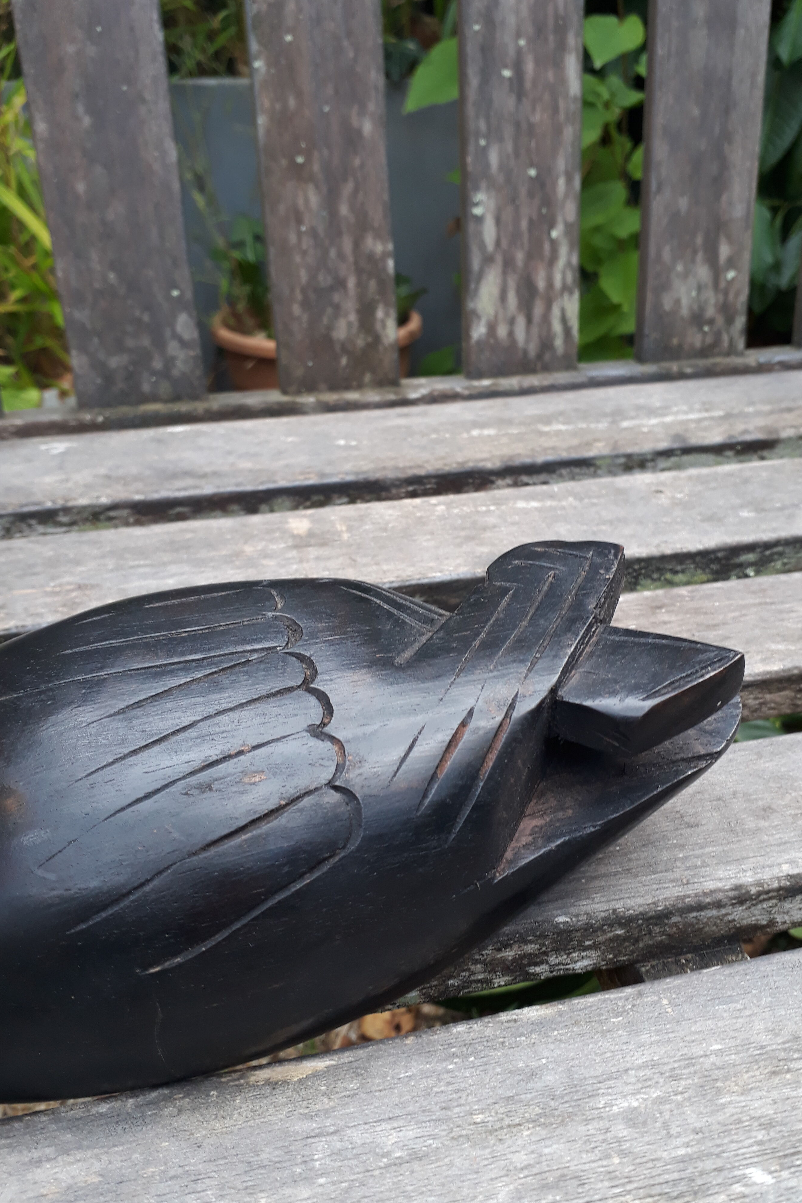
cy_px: 606
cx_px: 415
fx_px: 969
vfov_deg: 63.7
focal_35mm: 29
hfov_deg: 45.0
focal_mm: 3.6
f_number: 1.9
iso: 40
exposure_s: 1/152
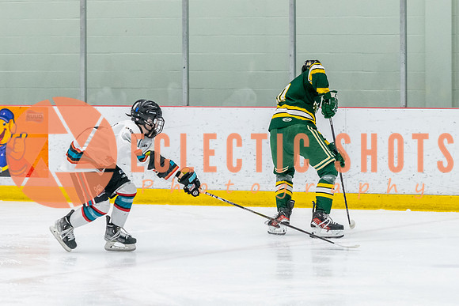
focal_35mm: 216
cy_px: 166
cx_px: 314
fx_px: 2756
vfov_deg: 6.4
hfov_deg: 9.5
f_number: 2.8
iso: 4000
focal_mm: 120
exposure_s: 1/800
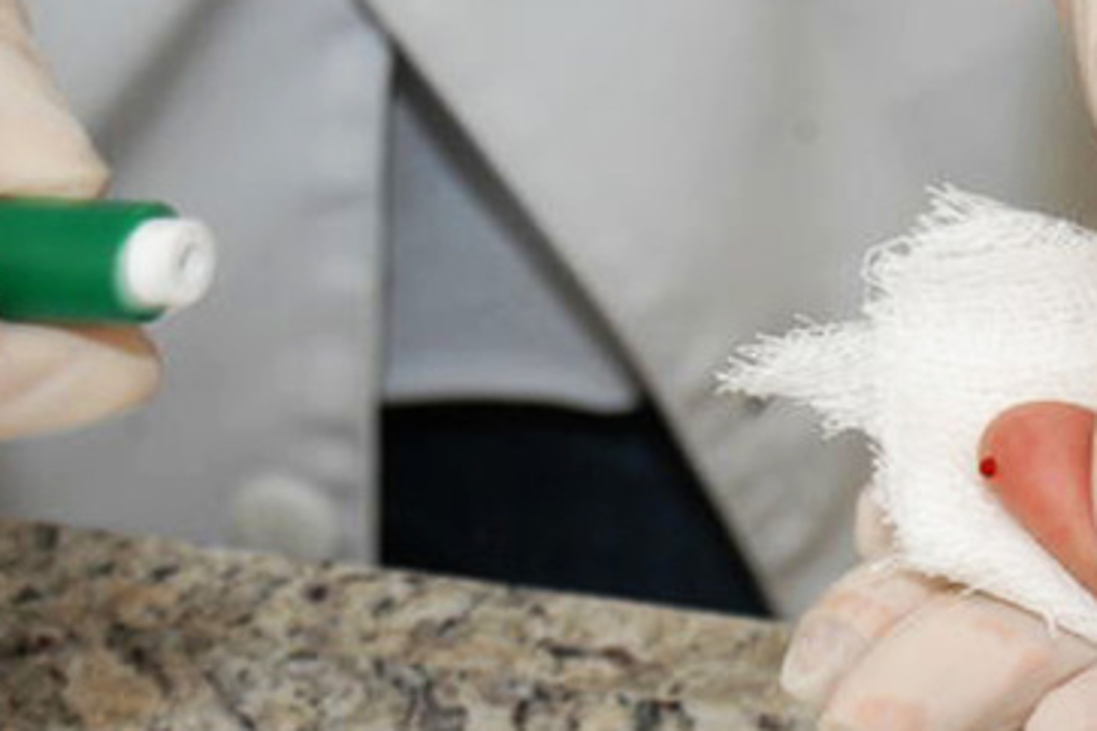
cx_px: 1082
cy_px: 228
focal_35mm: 202
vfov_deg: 6.8
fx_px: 6162
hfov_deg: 10.1
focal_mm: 55
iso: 200
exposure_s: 1/80
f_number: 5.6
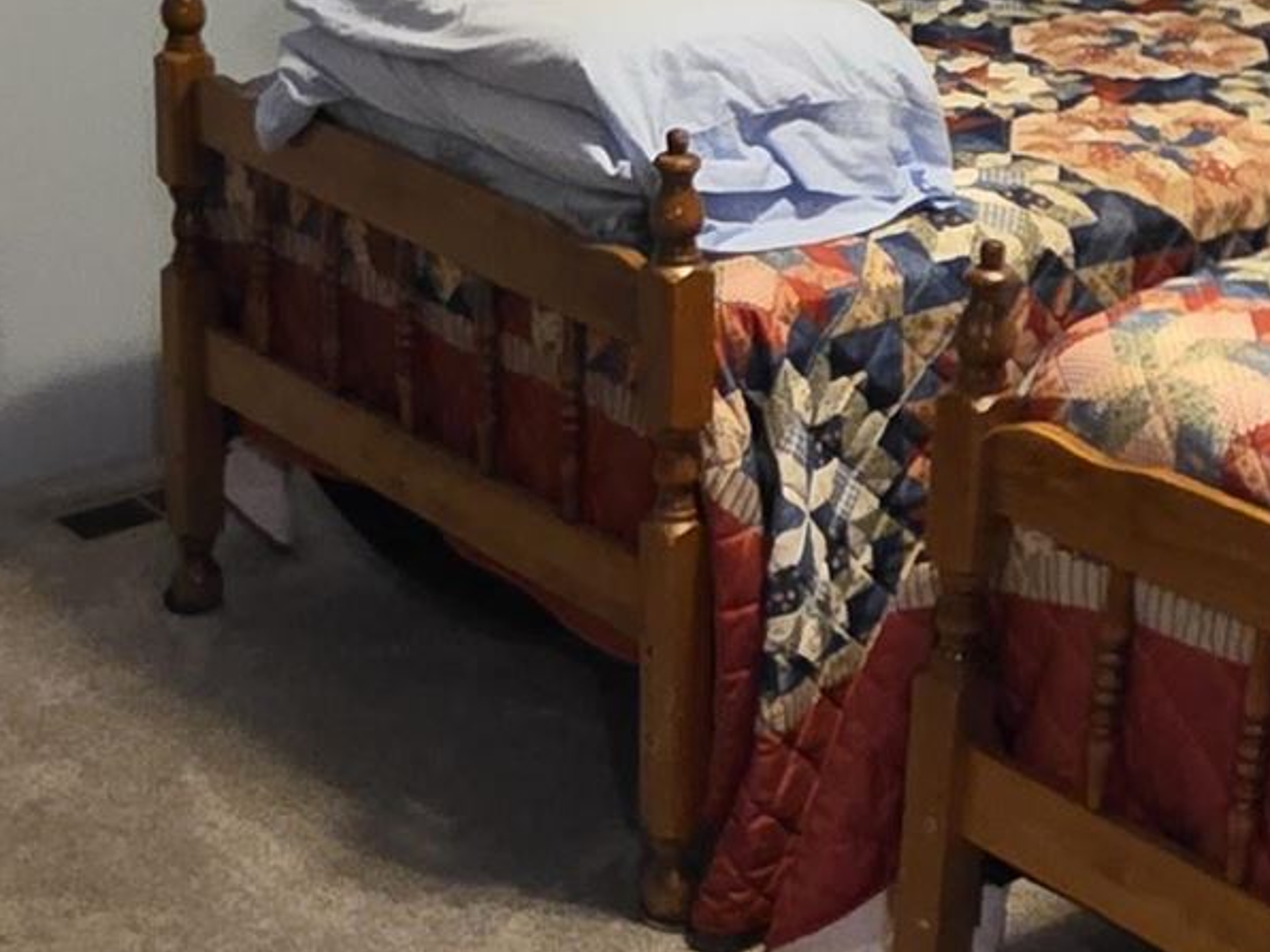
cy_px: 560
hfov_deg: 28.7
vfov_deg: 21.9
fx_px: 2458
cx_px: 886
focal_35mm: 67
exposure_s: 1/60
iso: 1000
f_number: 1.9
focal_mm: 2.2
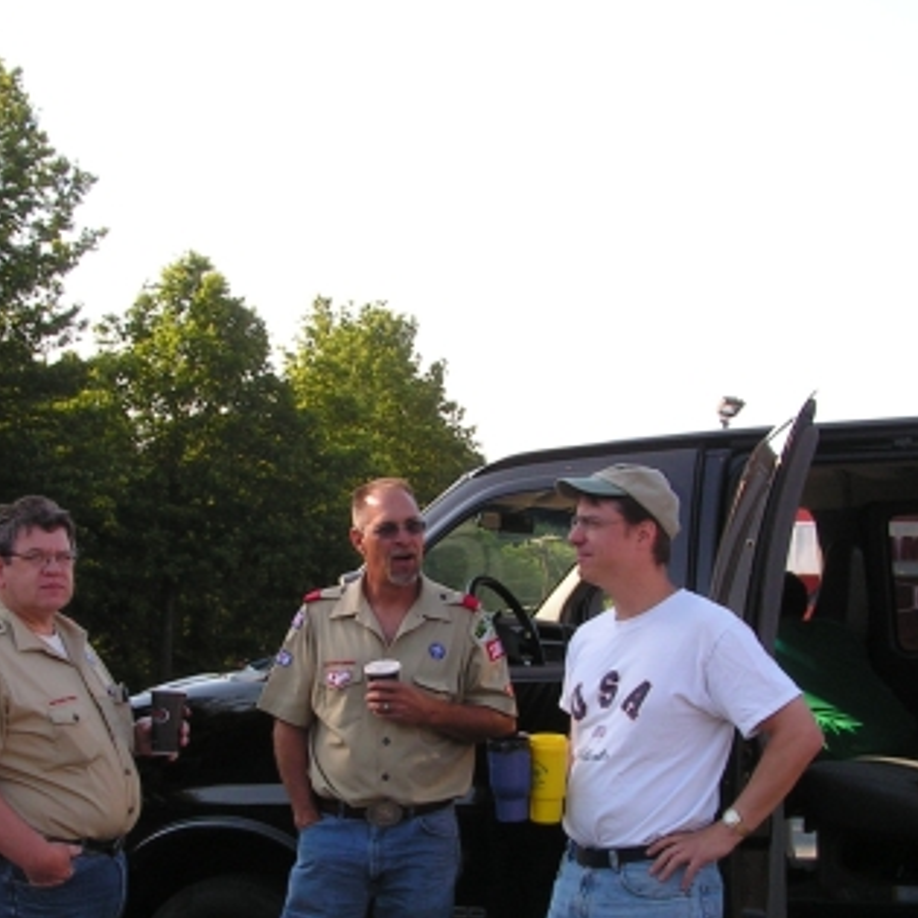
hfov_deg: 24.7
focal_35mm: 70
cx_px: 449
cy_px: 600
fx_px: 2100
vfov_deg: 24.6
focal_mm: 6.5
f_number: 5.6
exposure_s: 1/100
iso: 50
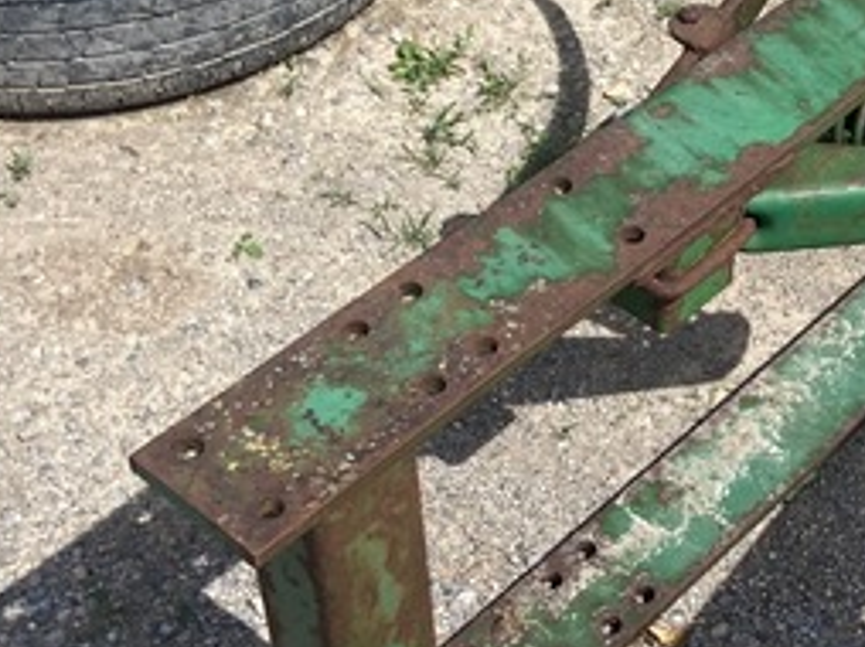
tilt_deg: -49.8
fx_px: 2047
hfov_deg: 22.1
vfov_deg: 18.0
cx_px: 1039
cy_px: 283
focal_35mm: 82
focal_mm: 4.25
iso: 32
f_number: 1.8
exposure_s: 1/3497
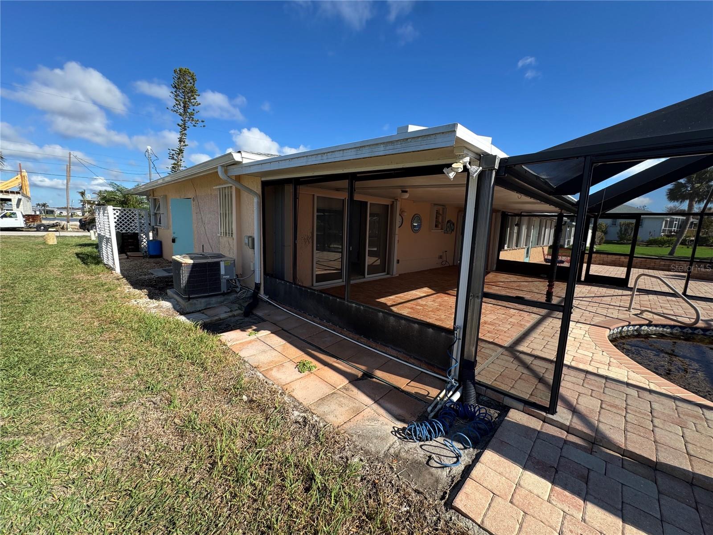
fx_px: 288
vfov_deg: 85.7
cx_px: 356
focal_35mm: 14
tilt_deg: -9.3
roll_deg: -2.5
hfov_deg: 102.1
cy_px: 268
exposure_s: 1/646
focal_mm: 2.22
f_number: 2.2
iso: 40
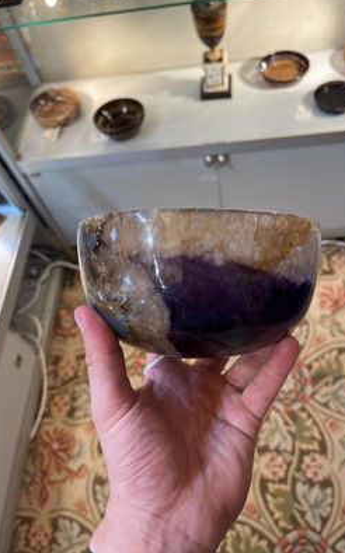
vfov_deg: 66.5
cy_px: 274
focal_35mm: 28
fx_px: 422
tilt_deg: -56.6
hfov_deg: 44.4
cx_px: 195
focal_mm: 5.1
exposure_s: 1/100
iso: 125
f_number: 1.6
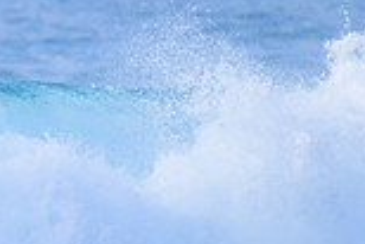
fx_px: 30638
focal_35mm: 3019
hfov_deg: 0.7
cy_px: 188
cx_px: -265
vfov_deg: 0.5
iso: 2200
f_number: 11
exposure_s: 1/2000
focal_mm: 800
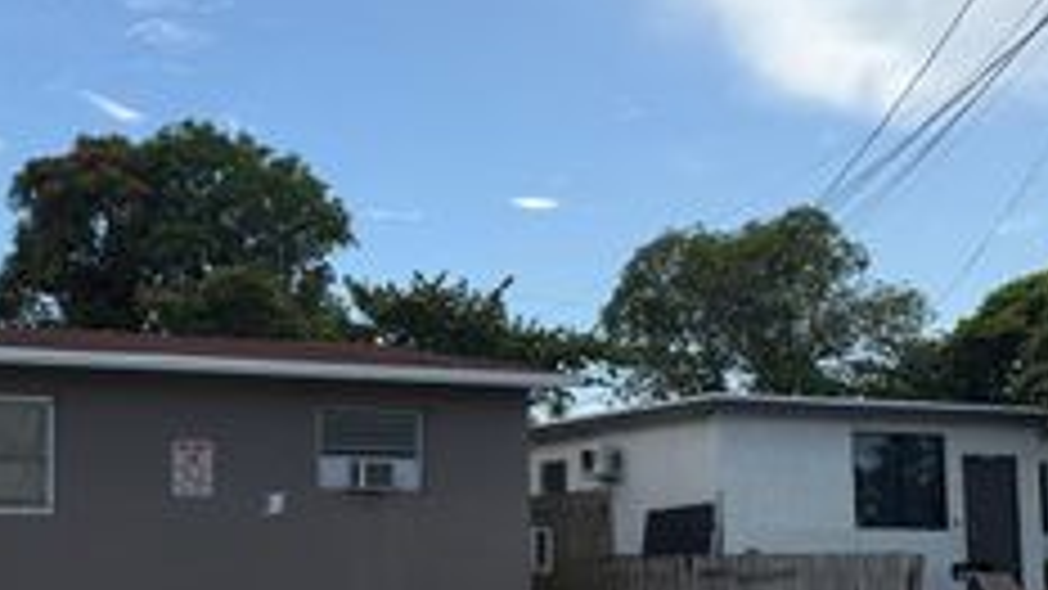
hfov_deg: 35.4
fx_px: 1556
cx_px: 135
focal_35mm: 56
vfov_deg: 21.2
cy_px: 466
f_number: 1.78
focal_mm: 6.76
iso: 80
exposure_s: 1/3279
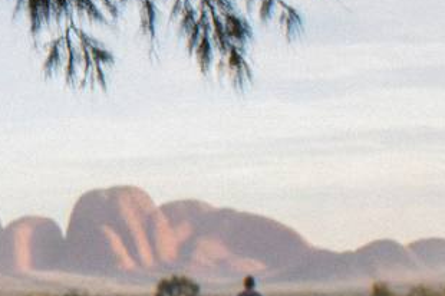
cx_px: -73
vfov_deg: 11.9
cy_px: 319
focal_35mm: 113
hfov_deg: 17.4
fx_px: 1395
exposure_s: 1/320
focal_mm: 35
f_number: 9
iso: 800
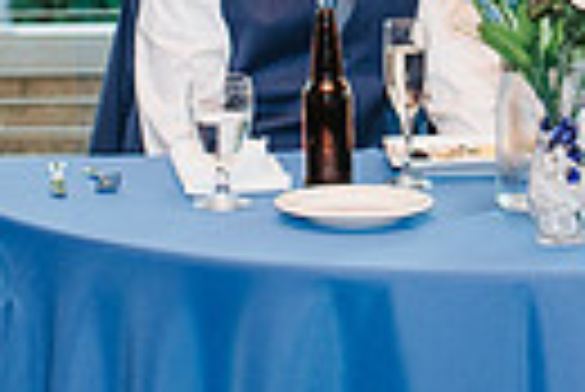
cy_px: -28
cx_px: 426
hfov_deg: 10.5
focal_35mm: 196
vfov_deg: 7.0
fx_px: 3189
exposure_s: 1/160
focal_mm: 35
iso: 450
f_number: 2.8
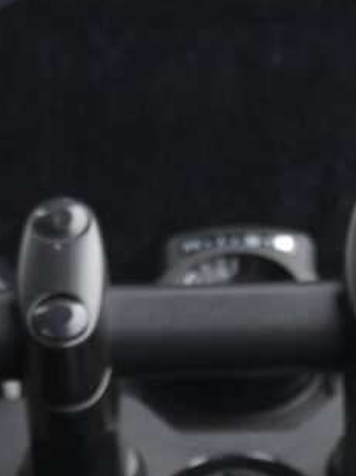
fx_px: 4806
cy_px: 1614
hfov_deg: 4.2
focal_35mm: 350
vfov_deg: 5.2
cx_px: 343
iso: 100
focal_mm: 44
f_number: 4.5
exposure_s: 1/80
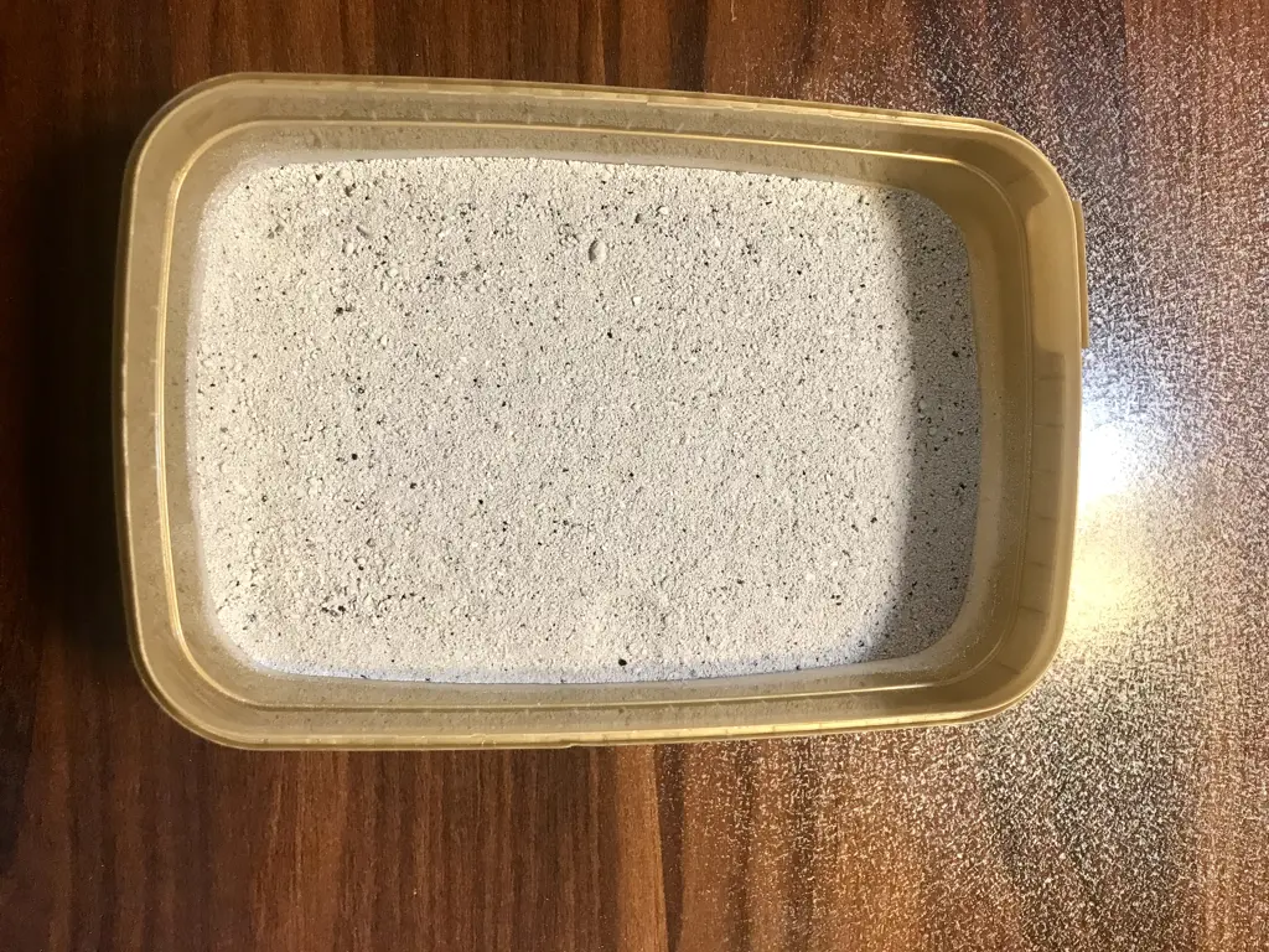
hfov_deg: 63.4
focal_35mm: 28
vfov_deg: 49.7
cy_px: 476
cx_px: 634
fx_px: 1026
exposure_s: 1/20
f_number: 1.8
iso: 40
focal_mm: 3.99
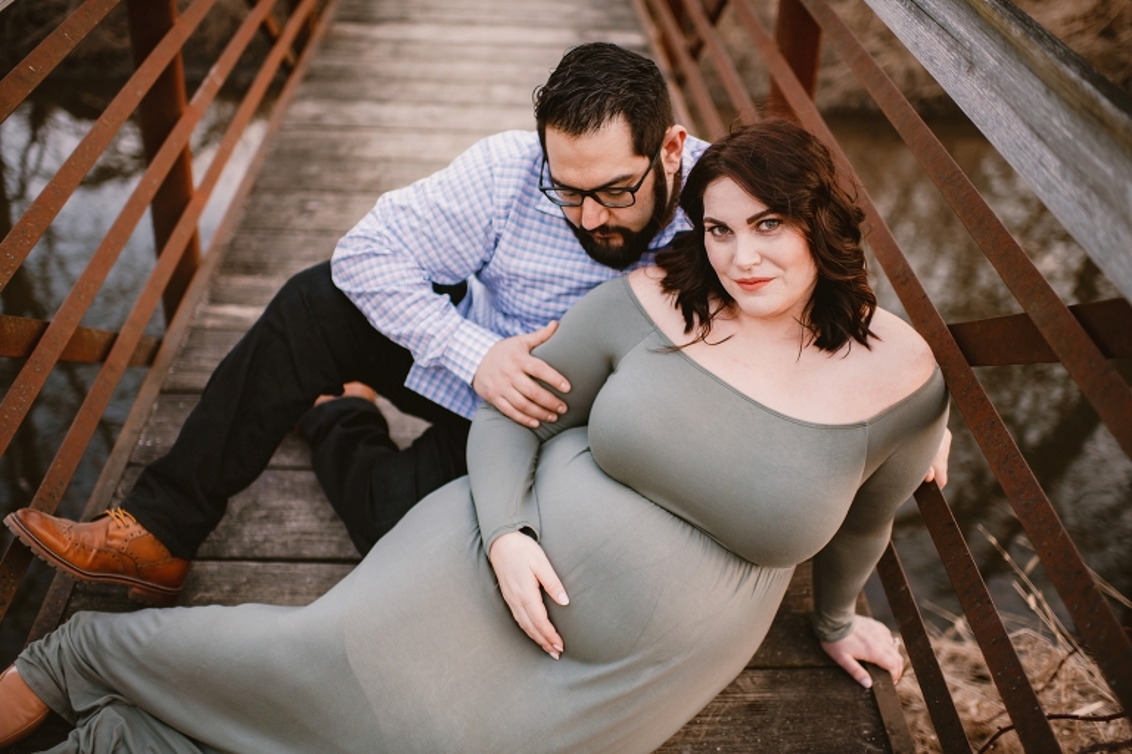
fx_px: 1100
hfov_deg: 54.5
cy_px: 377
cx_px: 566
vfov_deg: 37.8
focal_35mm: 35
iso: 320
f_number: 1.6
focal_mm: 35
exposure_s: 1/320
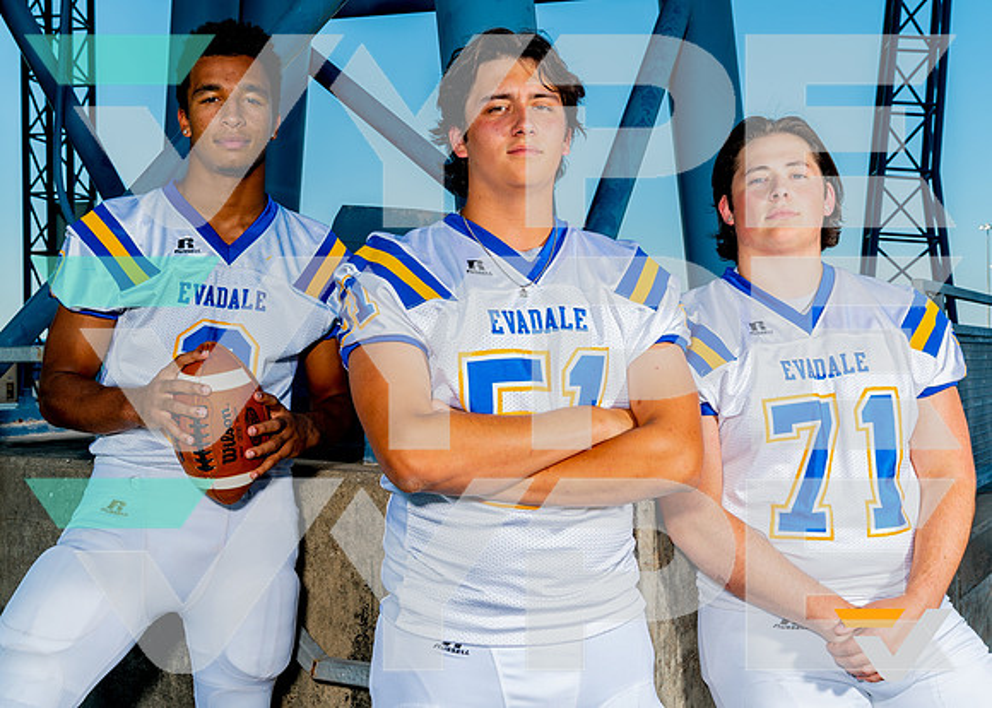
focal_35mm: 42
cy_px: 354
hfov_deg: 45.3
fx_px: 1189
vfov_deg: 33.2
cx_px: 503
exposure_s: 1/125
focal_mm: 40
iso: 125
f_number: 11
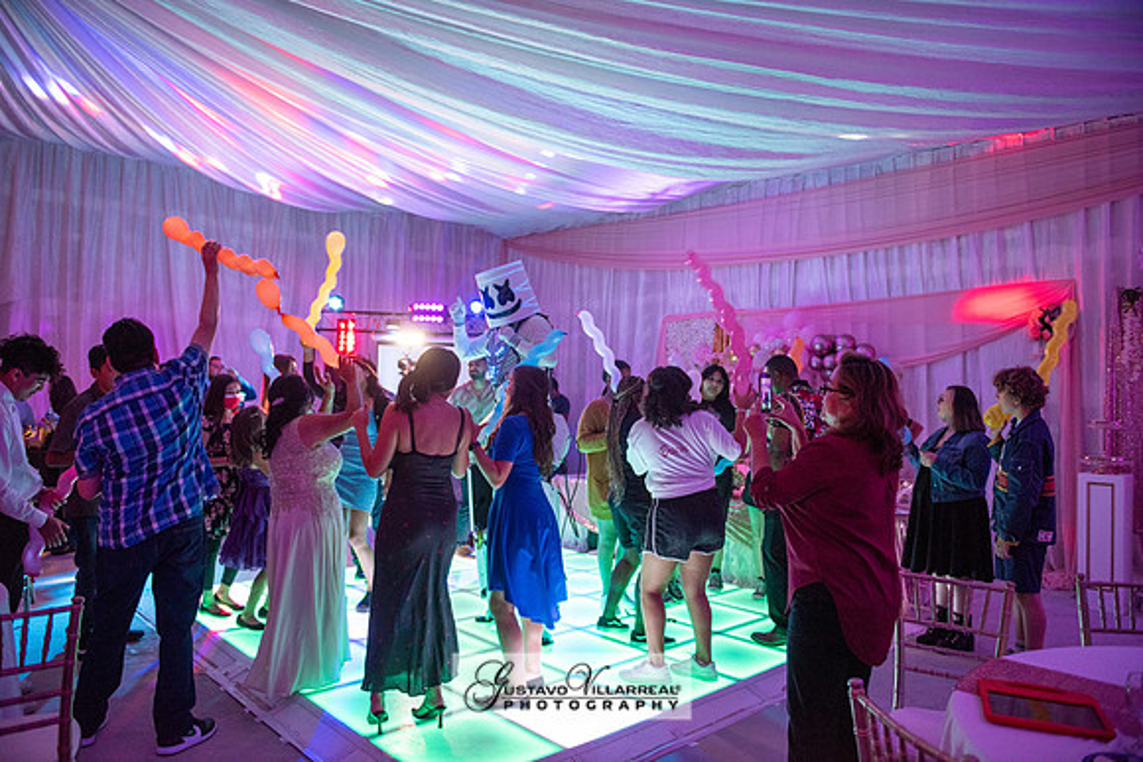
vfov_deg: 53.2
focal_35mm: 24
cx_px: 572
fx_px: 762
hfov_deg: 73.7
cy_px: 381
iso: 1250
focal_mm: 24
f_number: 3.2
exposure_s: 1/125
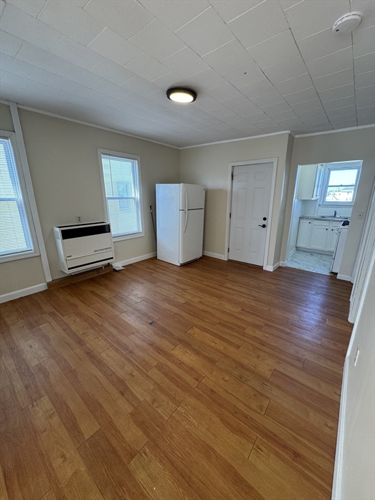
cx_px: 188
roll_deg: -0.2
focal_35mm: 14
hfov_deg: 85.7
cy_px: 250
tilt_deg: -15.7
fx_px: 202
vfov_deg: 102.1
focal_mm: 2.22
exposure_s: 1/120
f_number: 2.2
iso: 160
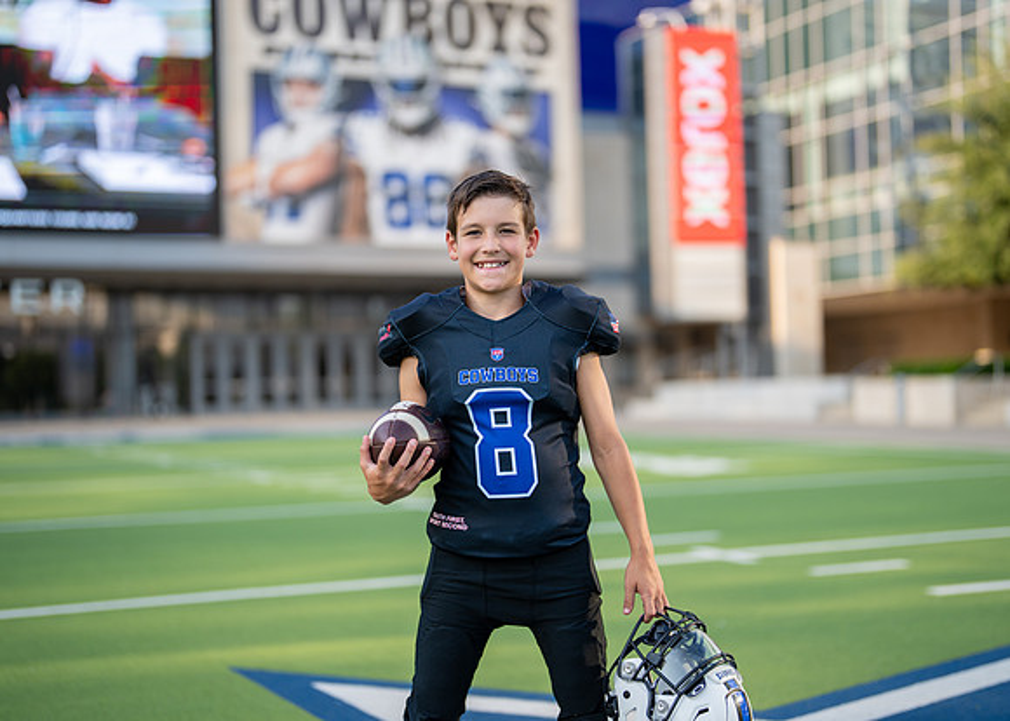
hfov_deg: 35.5
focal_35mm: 55
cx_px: 519
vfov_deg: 25.7
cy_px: 369
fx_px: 1578
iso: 100
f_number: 1.2
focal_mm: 50
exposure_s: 1/2500
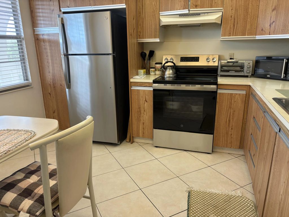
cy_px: 108
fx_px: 217
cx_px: 144
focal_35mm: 26
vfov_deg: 53.1
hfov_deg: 67.3
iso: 64
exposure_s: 1/120
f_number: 1.6
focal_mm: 5.96
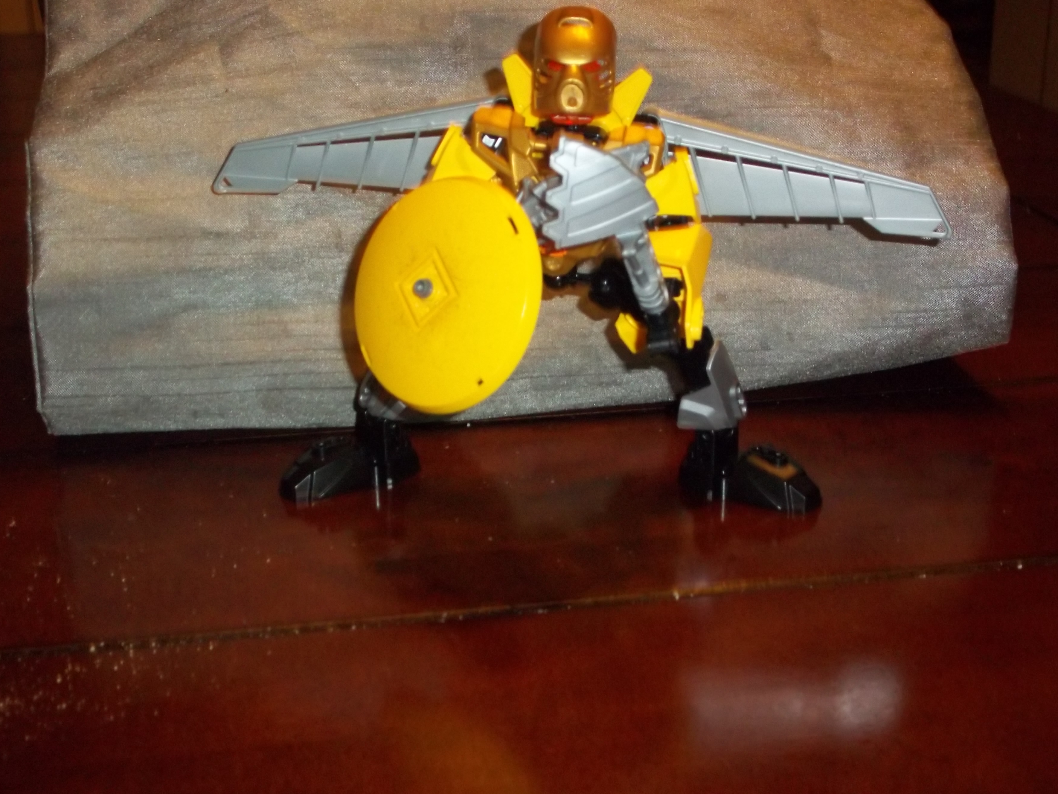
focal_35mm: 52
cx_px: 552
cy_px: 448
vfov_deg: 28.0
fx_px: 1589
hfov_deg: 36.8
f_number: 3.5
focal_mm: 8.2
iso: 320
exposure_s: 1/40
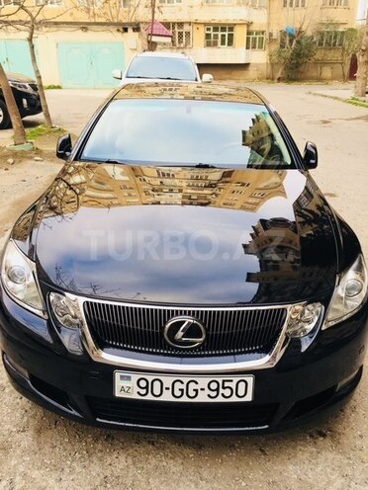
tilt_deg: -21.8
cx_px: 184
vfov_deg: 61.7
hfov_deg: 48.2
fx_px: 411
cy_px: 245
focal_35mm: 29
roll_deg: +0.5
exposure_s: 1/100
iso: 40
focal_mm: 4.15
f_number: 2.2
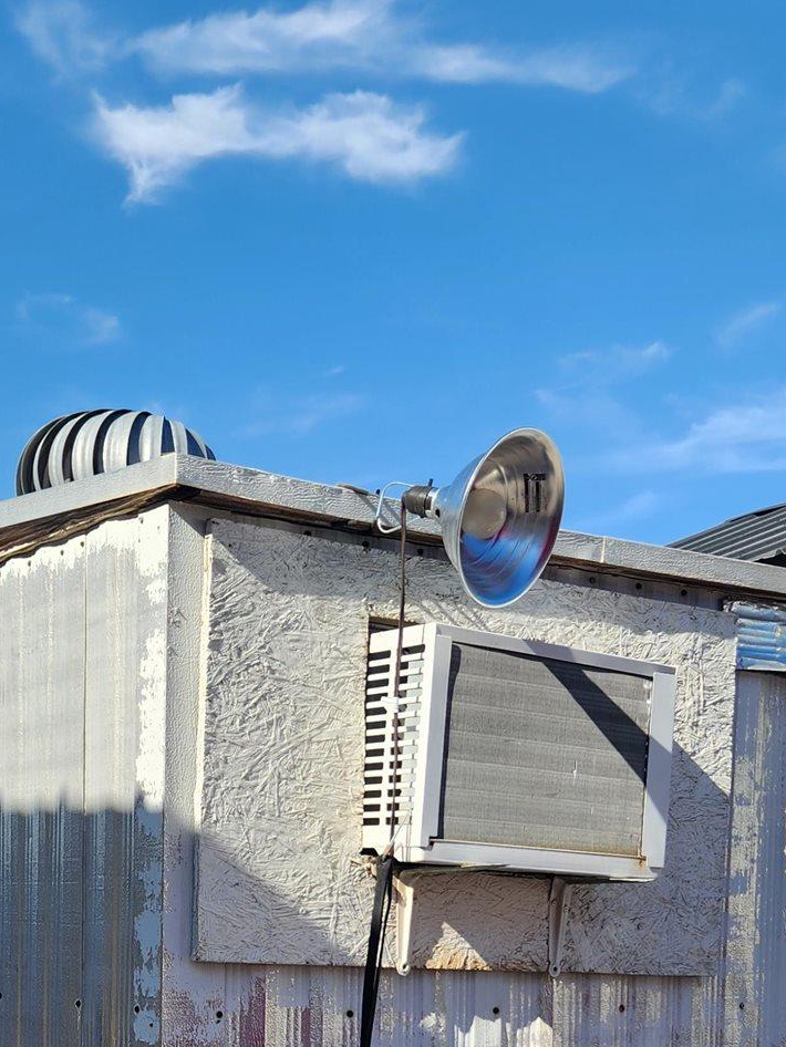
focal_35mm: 56
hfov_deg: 25.8
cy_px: 1010
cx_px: 201
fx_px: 1695
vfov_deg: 32.0
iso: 20
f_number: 1.8
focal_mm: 5.4
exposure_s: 1/1154
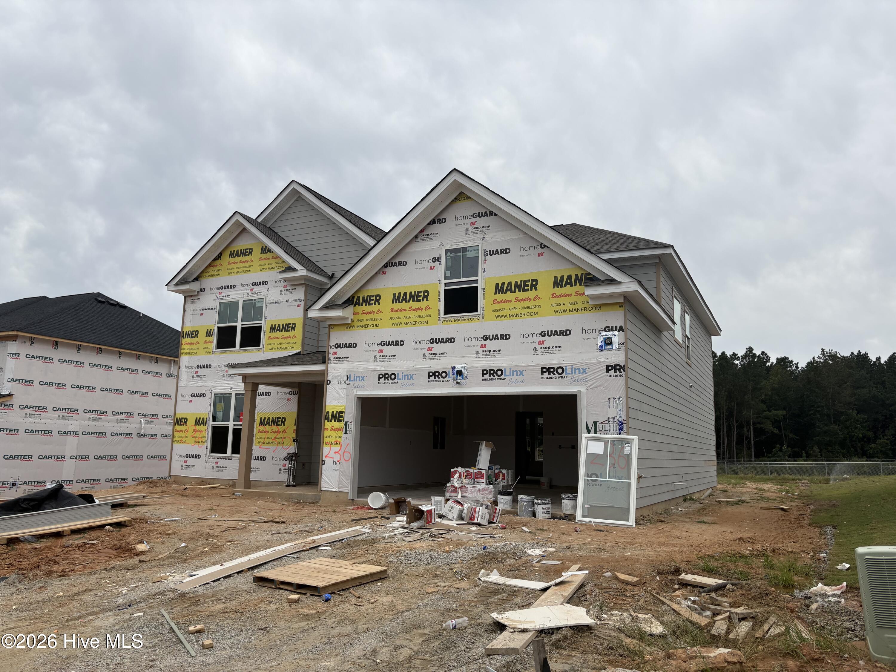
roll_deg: -0.8
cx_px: 448
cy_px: 336
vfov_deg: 53.1
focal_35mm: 26
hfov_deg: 67.3
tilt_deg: +9.2
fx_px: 673
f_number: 1.6
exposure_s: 1/1953
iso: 50
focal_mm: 5.96
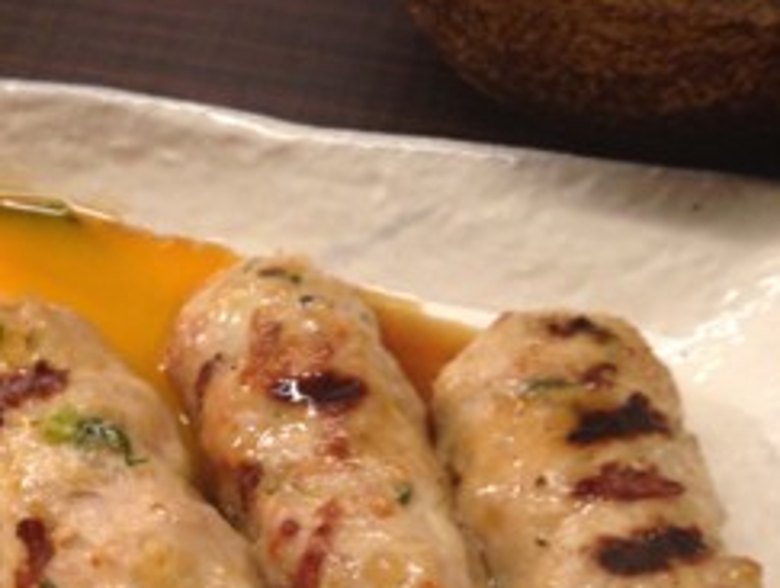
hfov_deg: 31.4
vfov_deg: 23.6
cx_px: 260
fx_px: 1377
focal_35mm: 61
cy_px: 504
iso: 160
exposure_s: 1/20
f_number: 2.4
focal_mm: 4.12
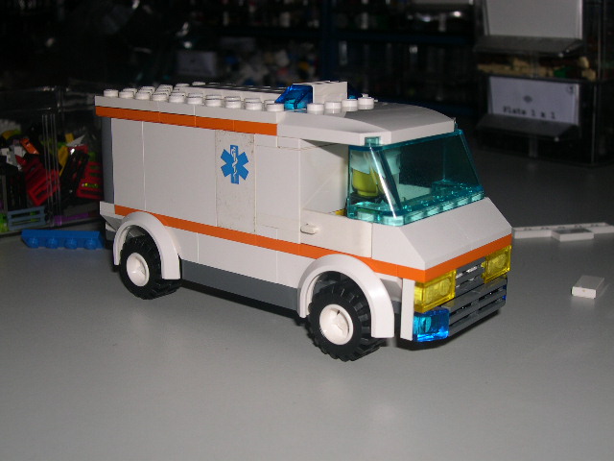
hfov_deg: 40.4
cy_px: 230
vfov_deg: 30.9
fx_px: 834
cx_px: 307
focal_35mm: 47
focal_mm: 10.1
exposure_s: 1/60
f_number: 8.4
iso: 100
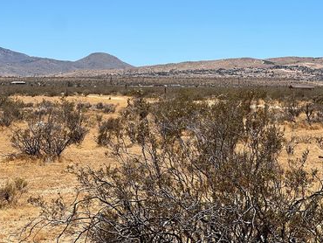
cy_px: 80
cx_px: 182
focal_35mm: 104
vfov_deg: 14.2
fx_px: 971
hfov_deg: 18.9
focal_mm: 9
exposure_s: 1/1130
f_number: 2.8
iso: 32
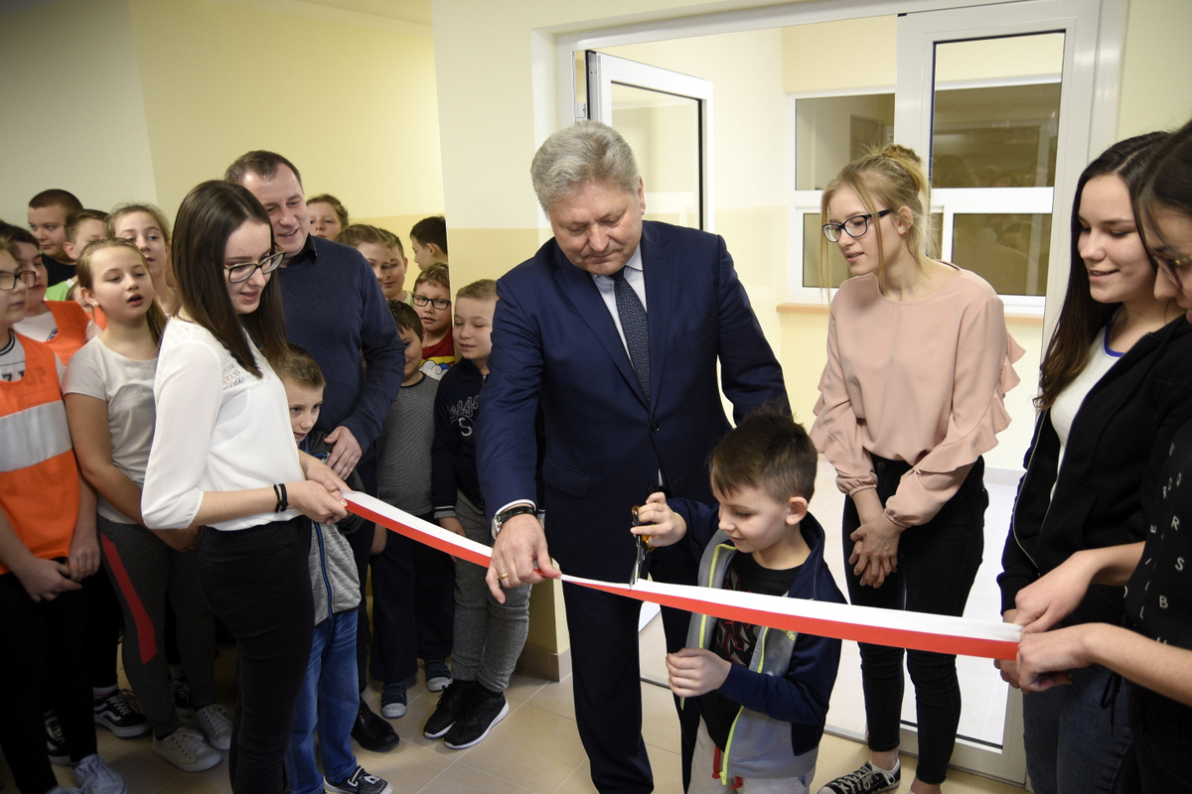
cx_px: 596
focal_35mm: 48
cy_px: 397
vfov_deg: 28.1
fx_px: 1589
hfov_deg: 41.1
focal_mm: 32
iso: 640
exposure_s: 1/80
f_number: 2.8
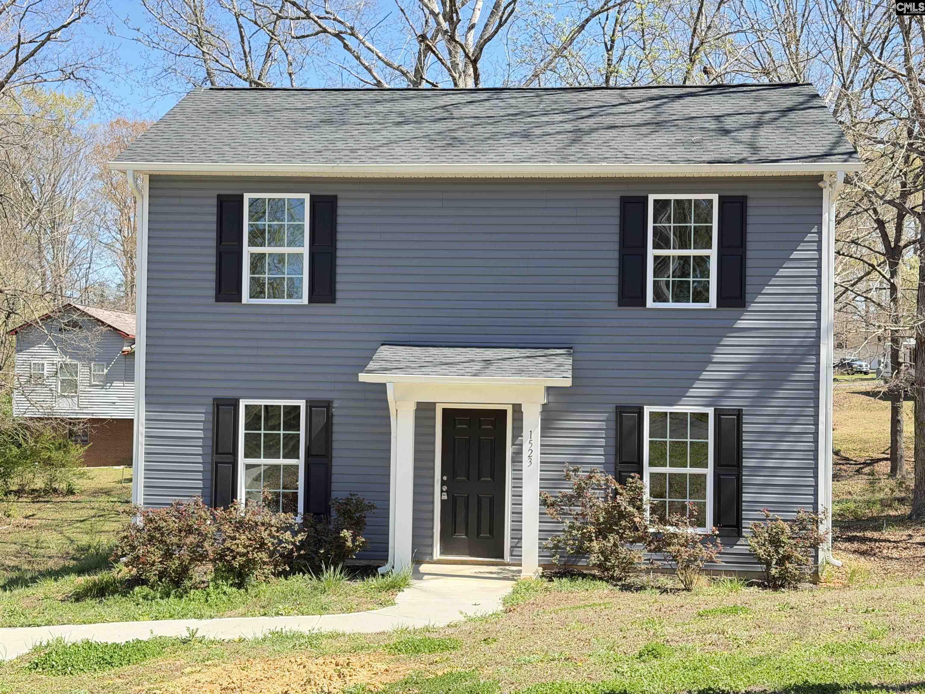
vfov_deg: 30.3
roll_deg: +0.6
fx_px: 1283
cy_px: 347
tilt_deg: +1.5
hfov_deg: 39.7
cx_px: 462
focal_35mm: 48
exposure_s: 1/1041
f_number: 1.78
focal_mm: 6.76
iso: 100
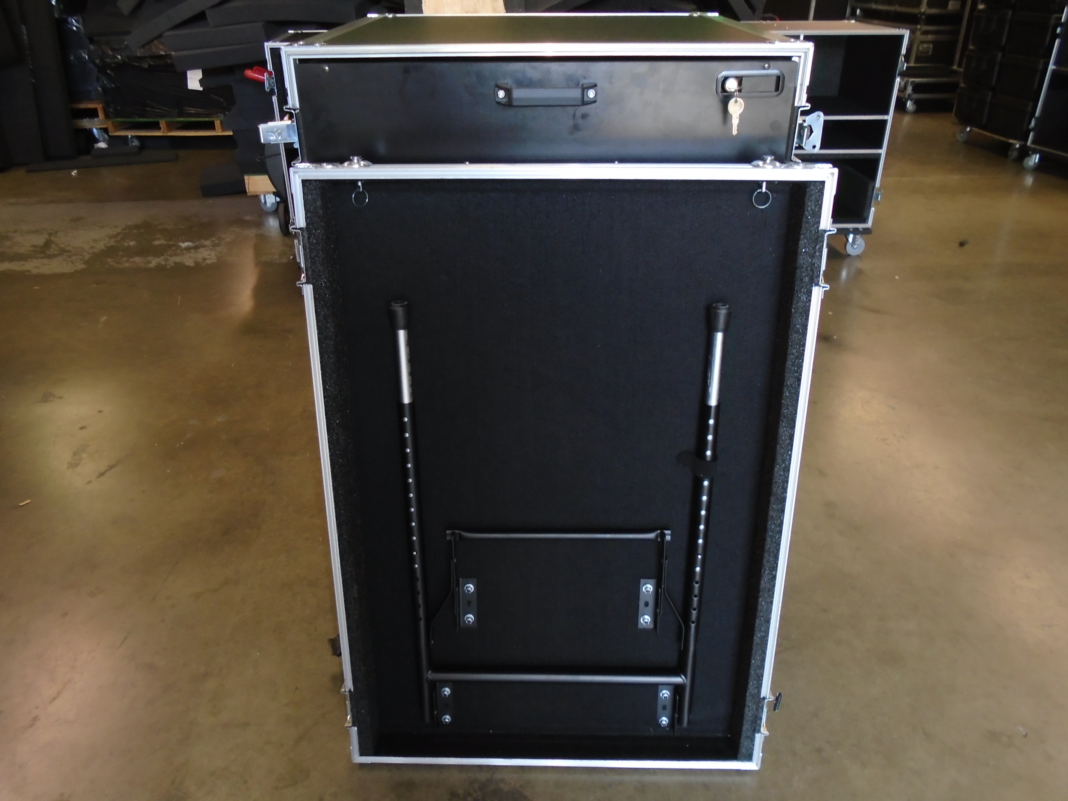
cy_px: 400
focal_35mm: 26
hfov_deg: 67.3
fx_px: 802
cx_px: 534
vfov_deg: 53.1
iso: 200
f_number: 3.2
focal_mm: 4.6
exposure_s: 1/30
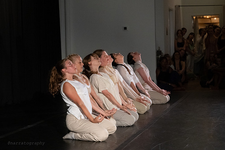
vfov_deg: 15.8
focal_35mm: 87
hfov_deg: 23.5
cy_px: 64
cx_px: 111
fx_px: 541
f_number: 5
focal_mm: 75
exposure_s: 1/400
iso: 6400
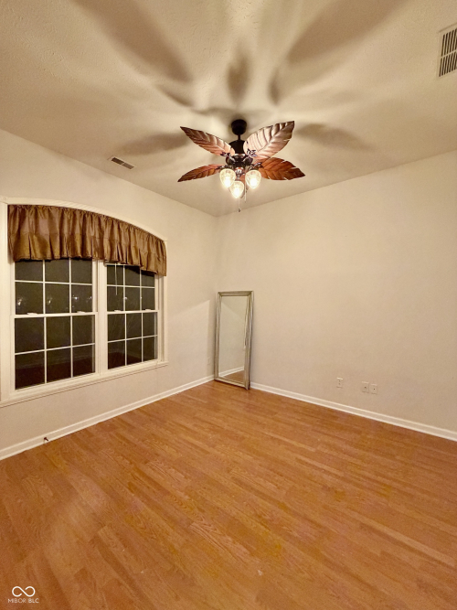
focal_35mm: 14
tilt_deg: +0.1
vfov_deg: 102.1
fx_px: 247
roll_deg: +0.8
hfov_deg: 85.7
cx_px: 228
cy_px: 305
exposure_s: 1/60
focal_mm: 2.22
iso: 500
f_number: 2.2
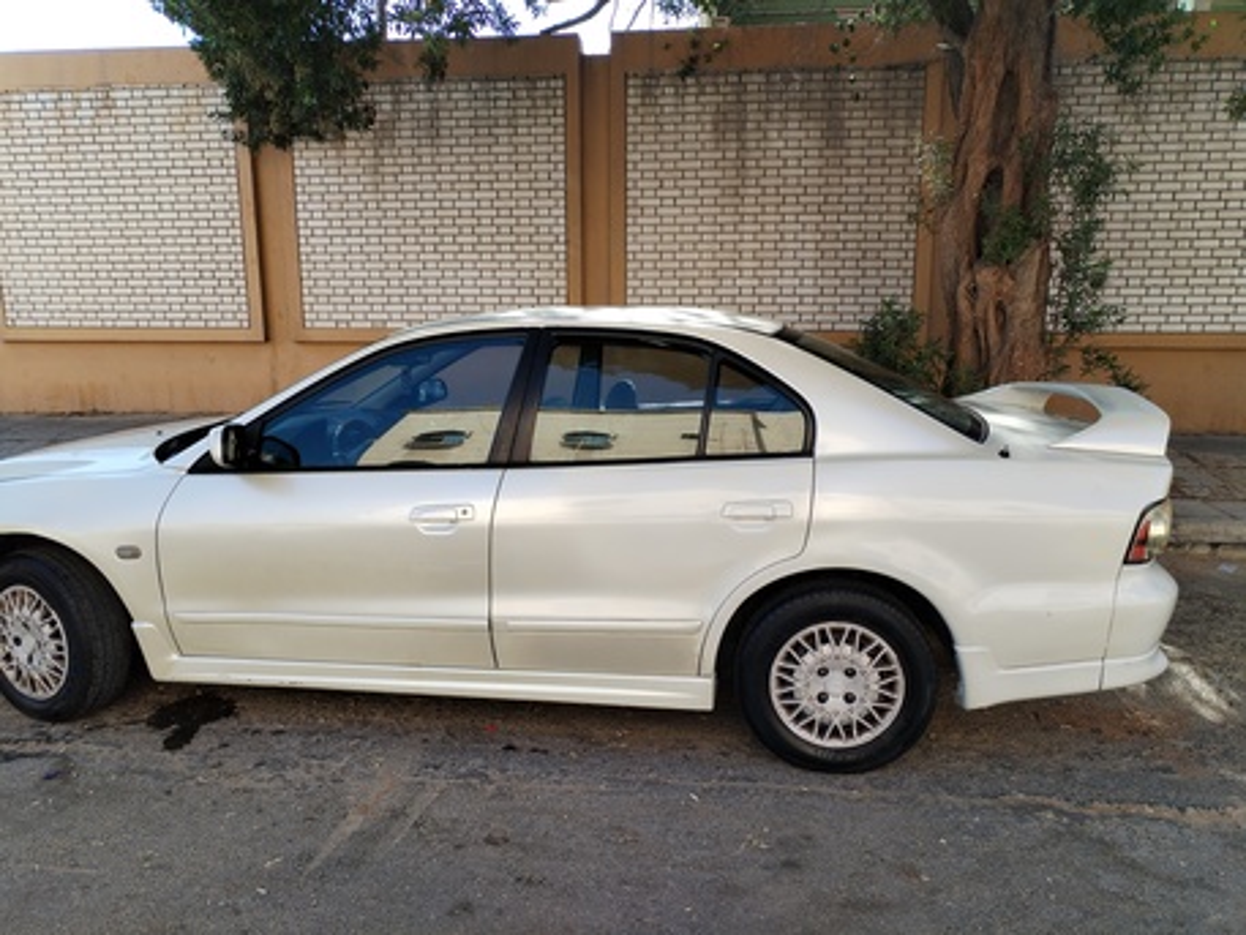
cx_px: 623
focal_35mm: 26
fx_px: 936
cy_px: 468
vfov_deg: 53.1
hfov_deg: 67.3
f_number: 1.8
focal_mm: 4.75
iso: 100
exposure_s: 1/436
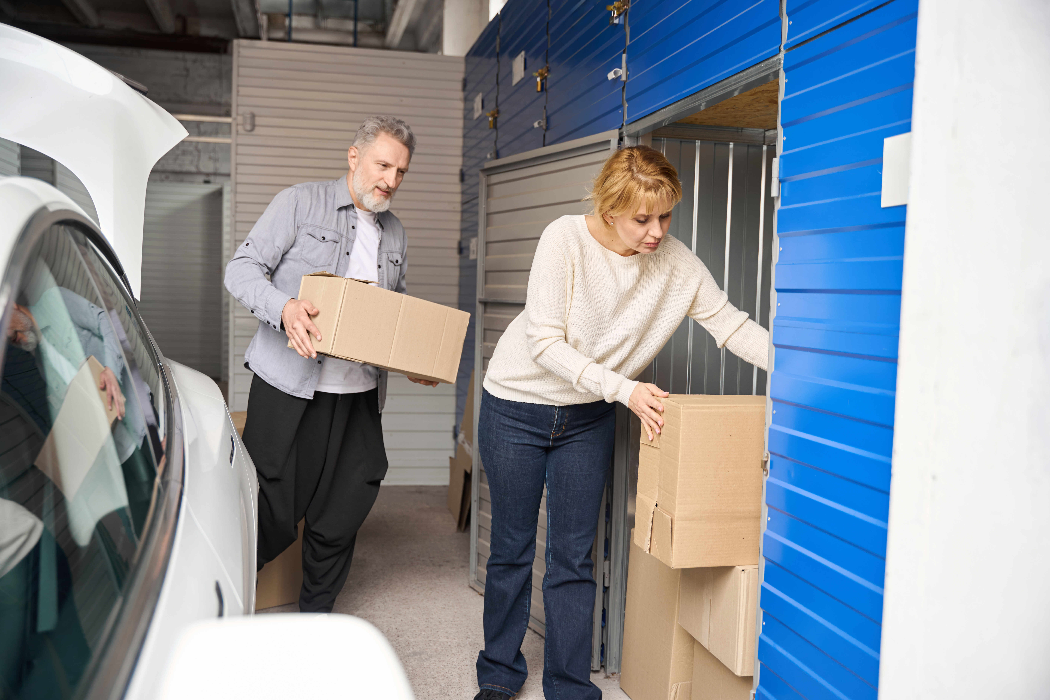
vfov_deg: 36.6
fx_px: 1059
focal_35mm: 36
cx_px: 525
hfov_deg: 52.8
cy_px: 350
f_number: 2.8
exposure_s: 1/250
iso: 400
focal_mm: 36.3
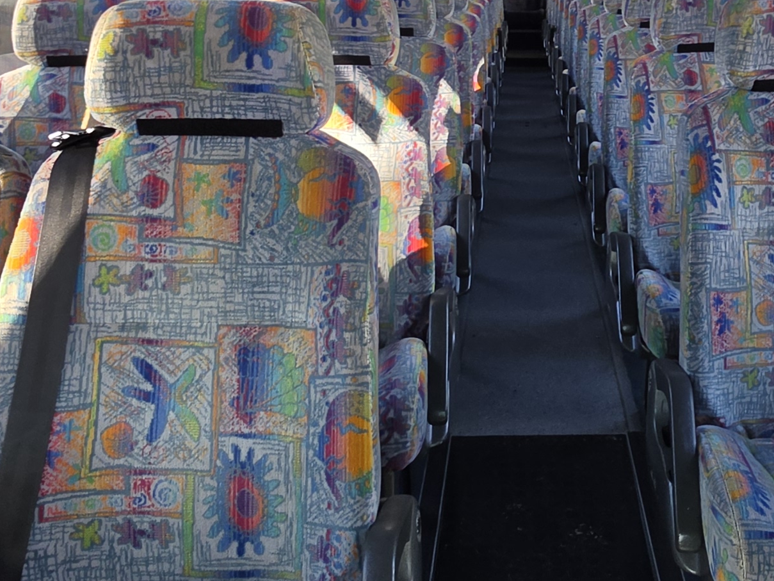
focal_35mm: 43
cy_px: 144
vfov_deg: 32.9
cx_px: 561
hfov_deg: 42.8
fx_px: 962
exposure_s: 1/100
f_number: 1.9
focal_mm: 2.2
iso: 32
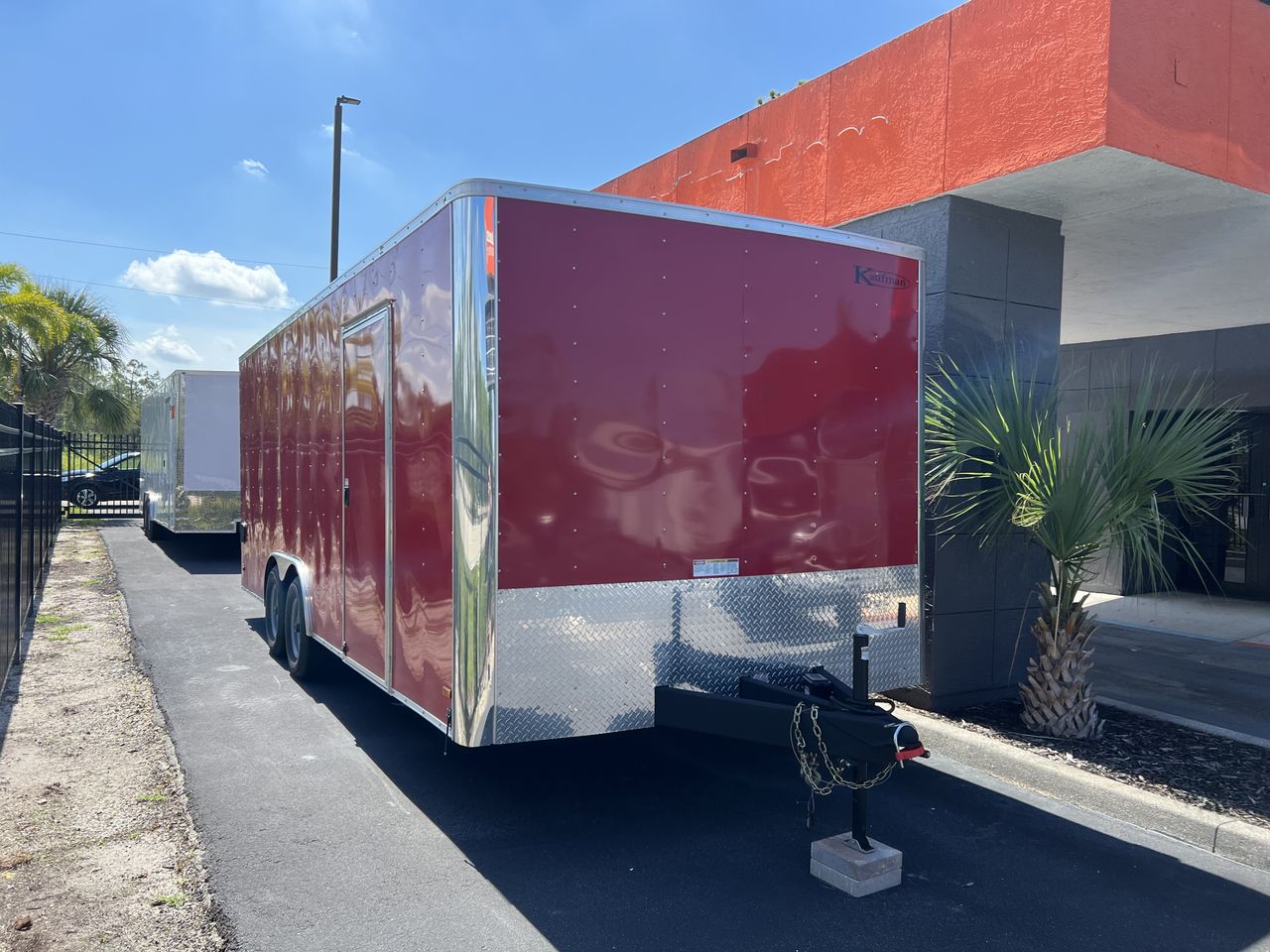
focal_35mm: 26
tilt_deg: -1.8
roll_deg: -2.7
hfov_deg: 67.3
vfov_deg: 53.1
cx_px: 635
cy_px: 476
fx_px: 954
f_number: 1.5
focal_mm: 5.7
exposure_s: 1/2123
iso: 50
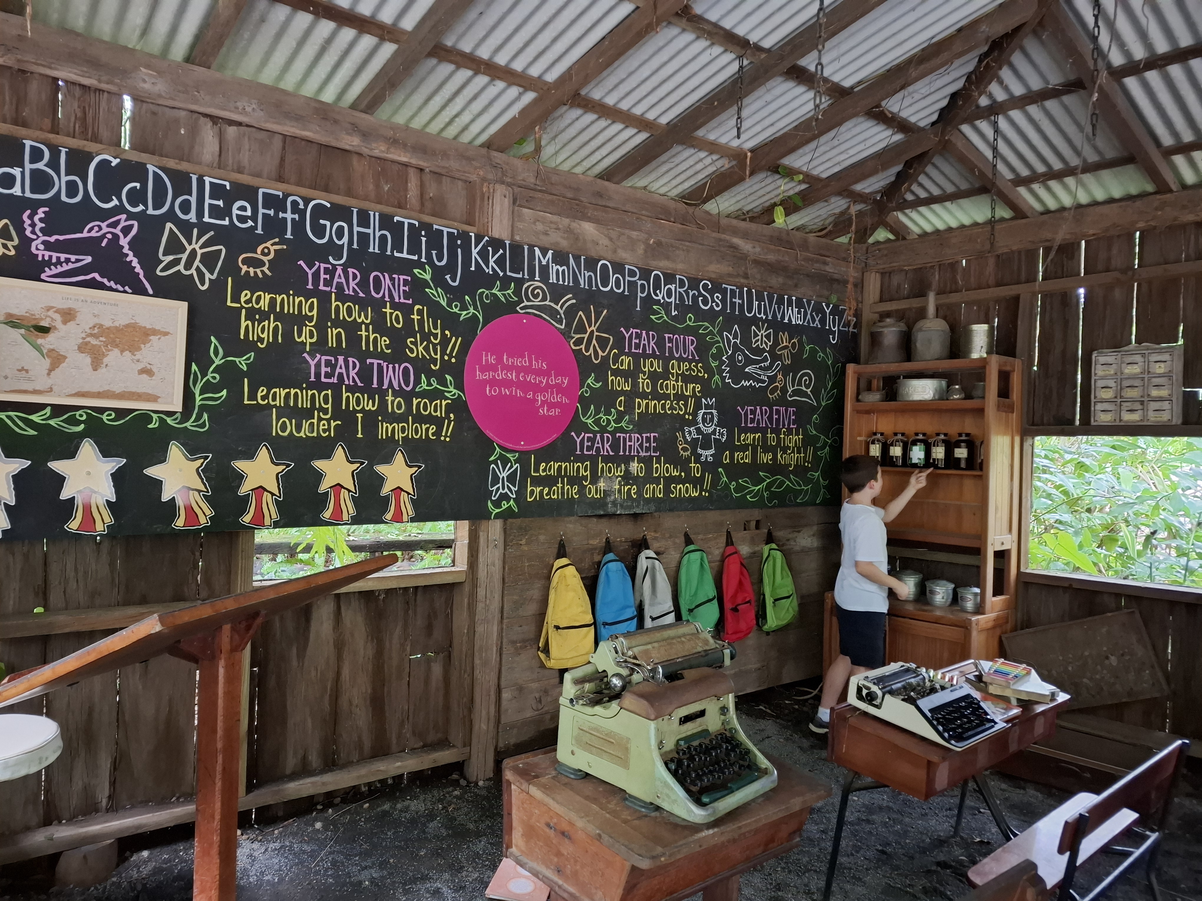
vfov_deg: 58.9
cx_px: 601
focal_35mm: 23
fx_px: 799
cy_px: 450
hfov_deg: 73.9
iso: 800
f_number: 1.8
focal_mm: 5.54
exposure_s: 1/20
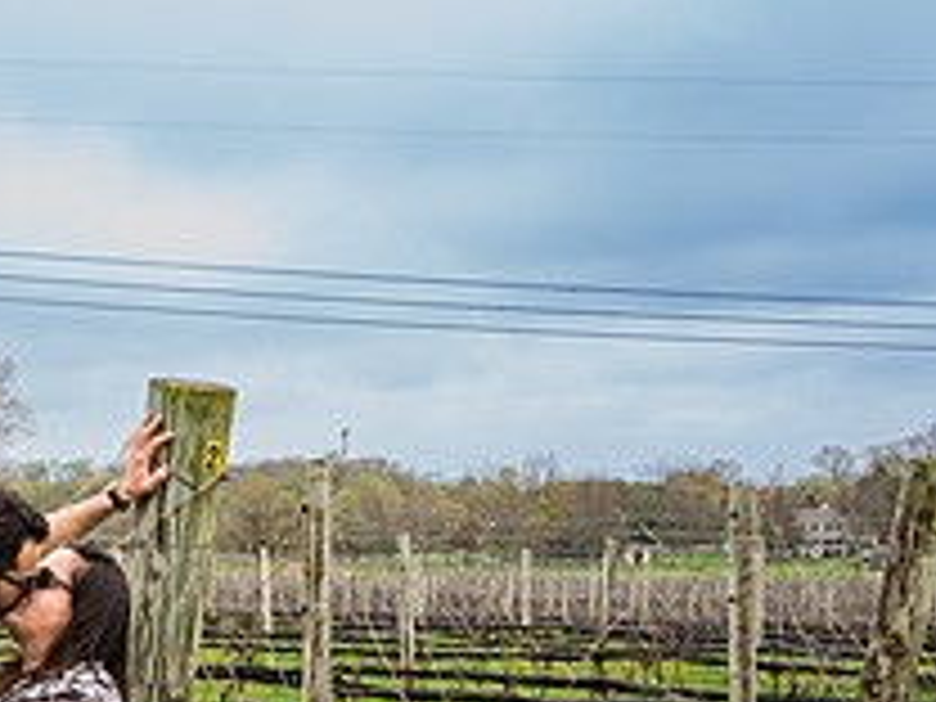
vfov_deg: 19.9
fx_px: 1947
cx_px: -207
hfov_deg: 24.4
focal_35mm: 72
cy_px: 666
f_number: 4
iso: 64
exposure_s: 1/200
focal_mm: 25.5
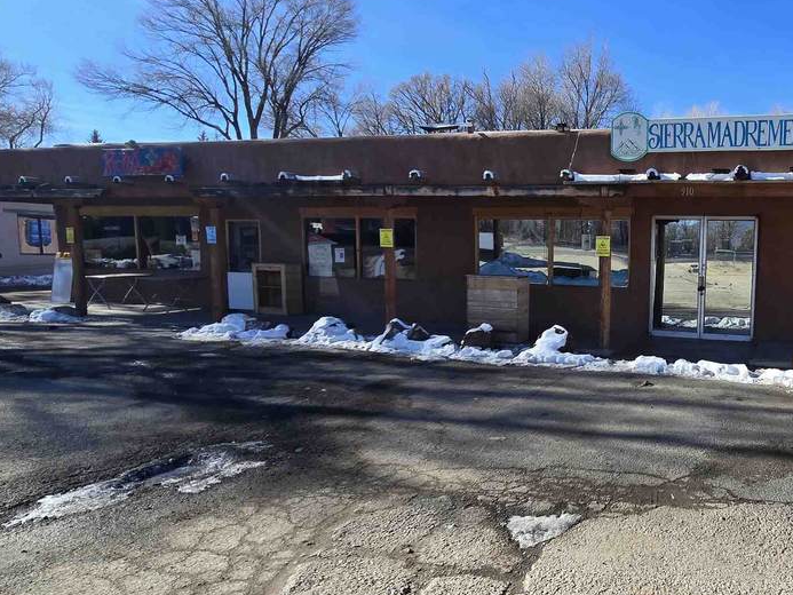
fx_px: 550
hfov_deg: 65.0
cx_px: 637
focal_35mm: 24
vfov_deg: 56.8
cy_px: 312
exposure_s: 1/1343
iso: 50
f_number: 2.2
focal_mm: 2.2
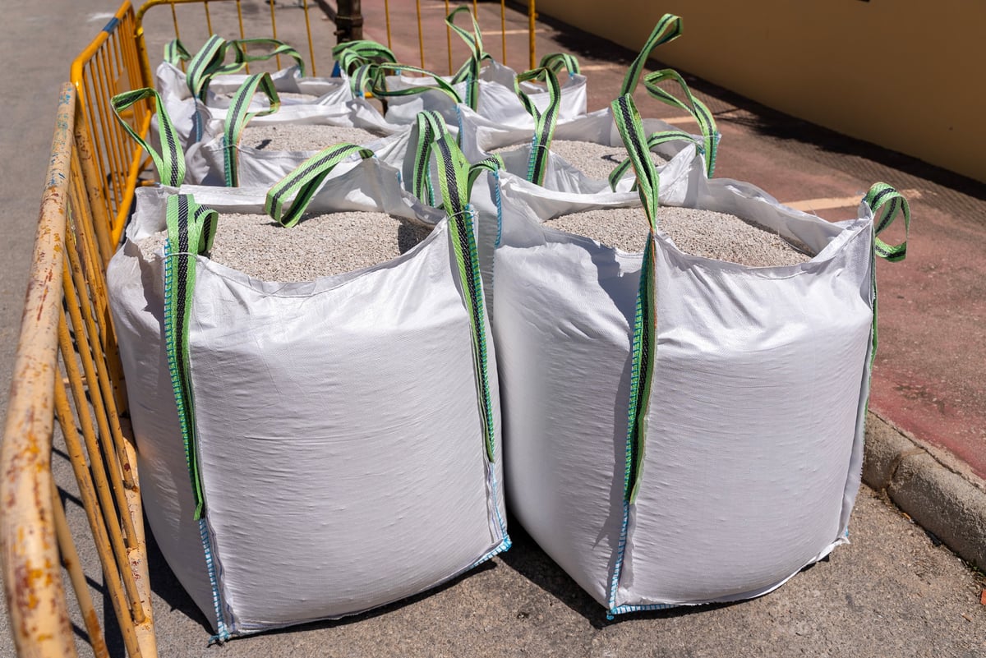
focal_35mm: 31
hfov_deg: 60.3
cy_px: 329
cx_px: 493
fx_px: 849
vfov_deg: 42.4
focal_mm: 31
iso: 80
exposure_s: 1/2500
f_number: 4.5
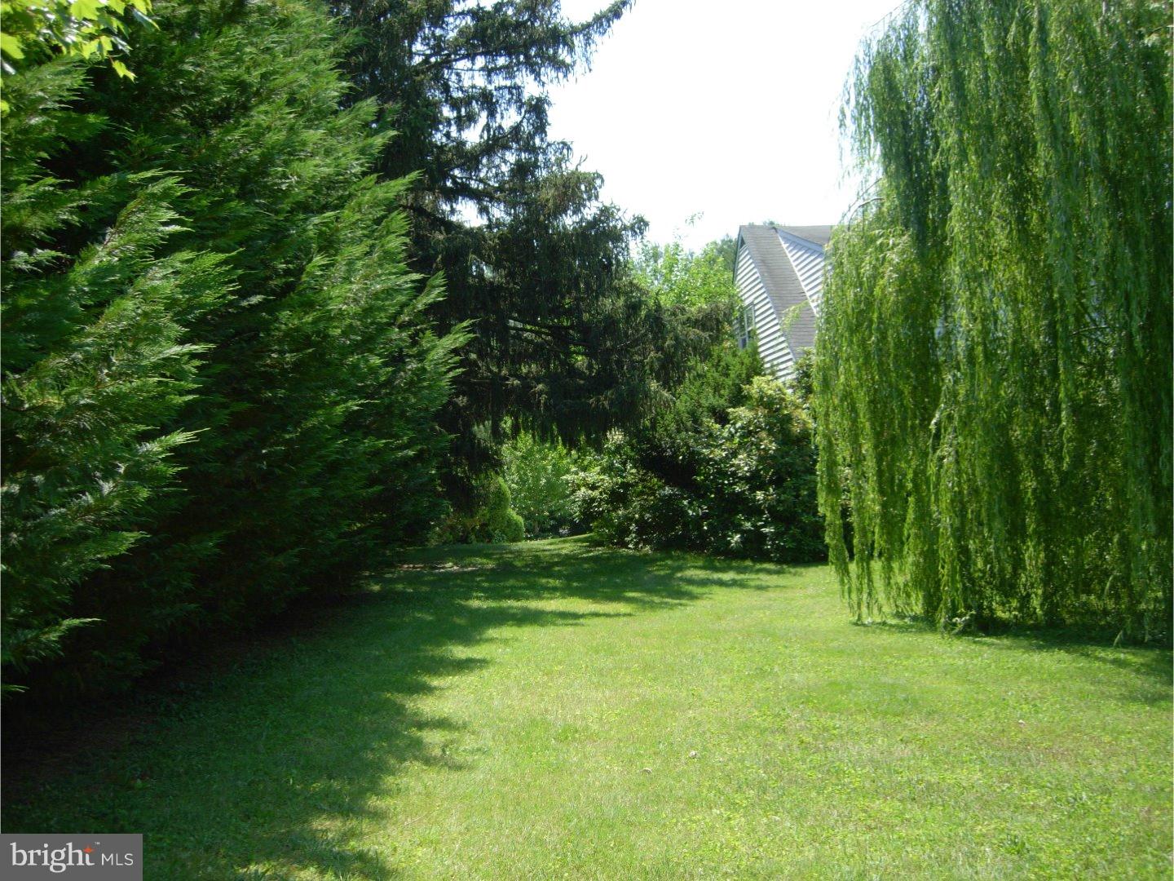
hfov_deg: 51.4
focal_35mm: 36
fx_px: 1221
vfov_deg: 39.7
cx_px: 587
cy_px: 440
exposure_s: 1/395
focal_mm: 7.5
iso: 50
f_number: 2.7
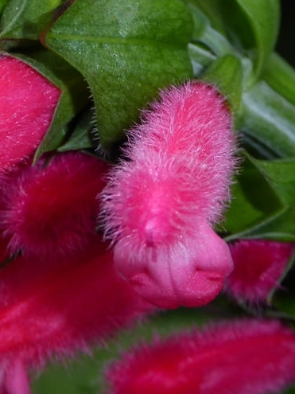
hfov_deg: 9.9
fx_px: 1682
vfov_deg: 13.3
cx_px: -22
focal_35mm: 148
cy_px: 121
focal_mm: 10.9
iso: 100
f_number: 4.3
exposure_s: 1/60
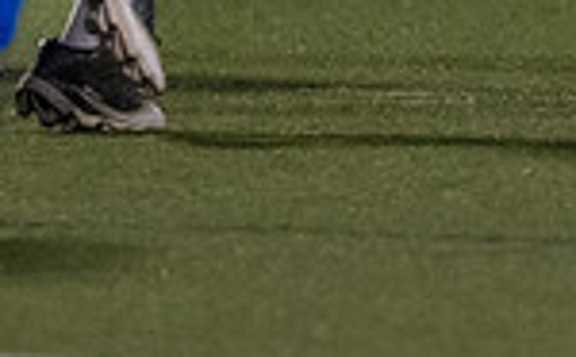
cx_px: 1107
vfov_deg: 0.8
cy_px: -676
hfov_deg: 1.3
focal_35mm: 1654
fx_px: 25906
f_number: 2.8
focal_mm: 200
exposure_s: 1/1000
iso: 5000
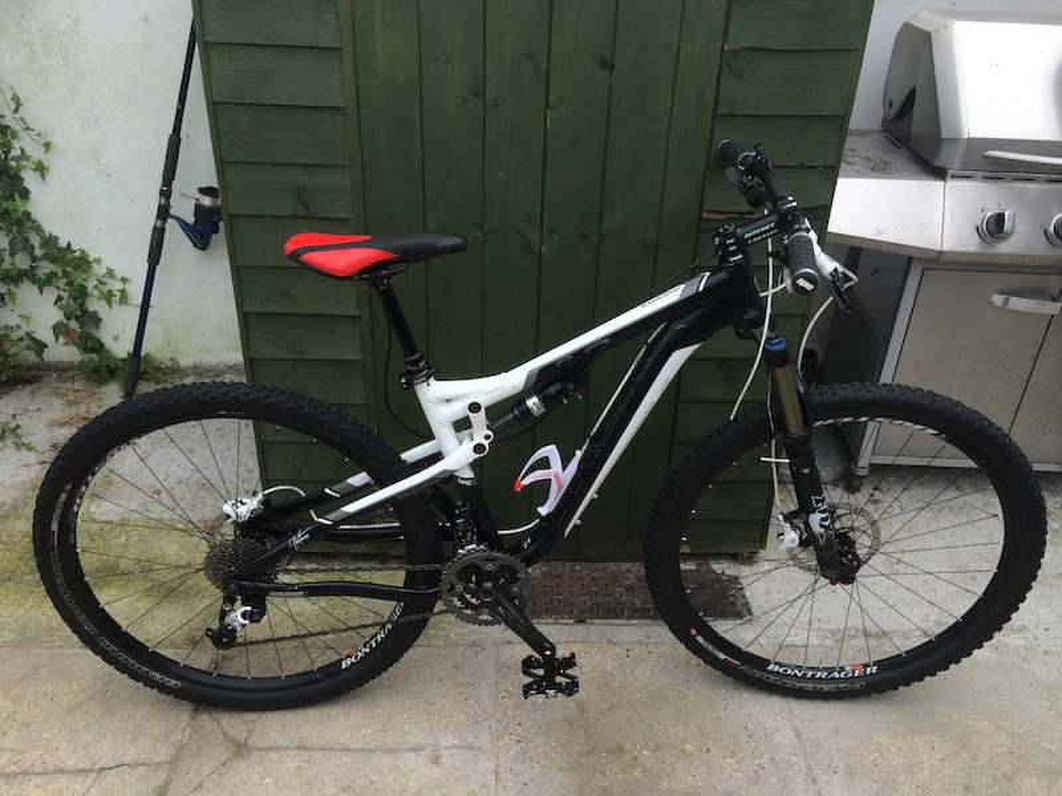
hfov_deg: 60.0
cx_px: 531
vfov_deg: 46.8
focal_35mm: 30
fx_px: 920
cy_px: 398
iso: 32
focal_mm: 4.12
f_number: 2.2
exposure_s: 1/216
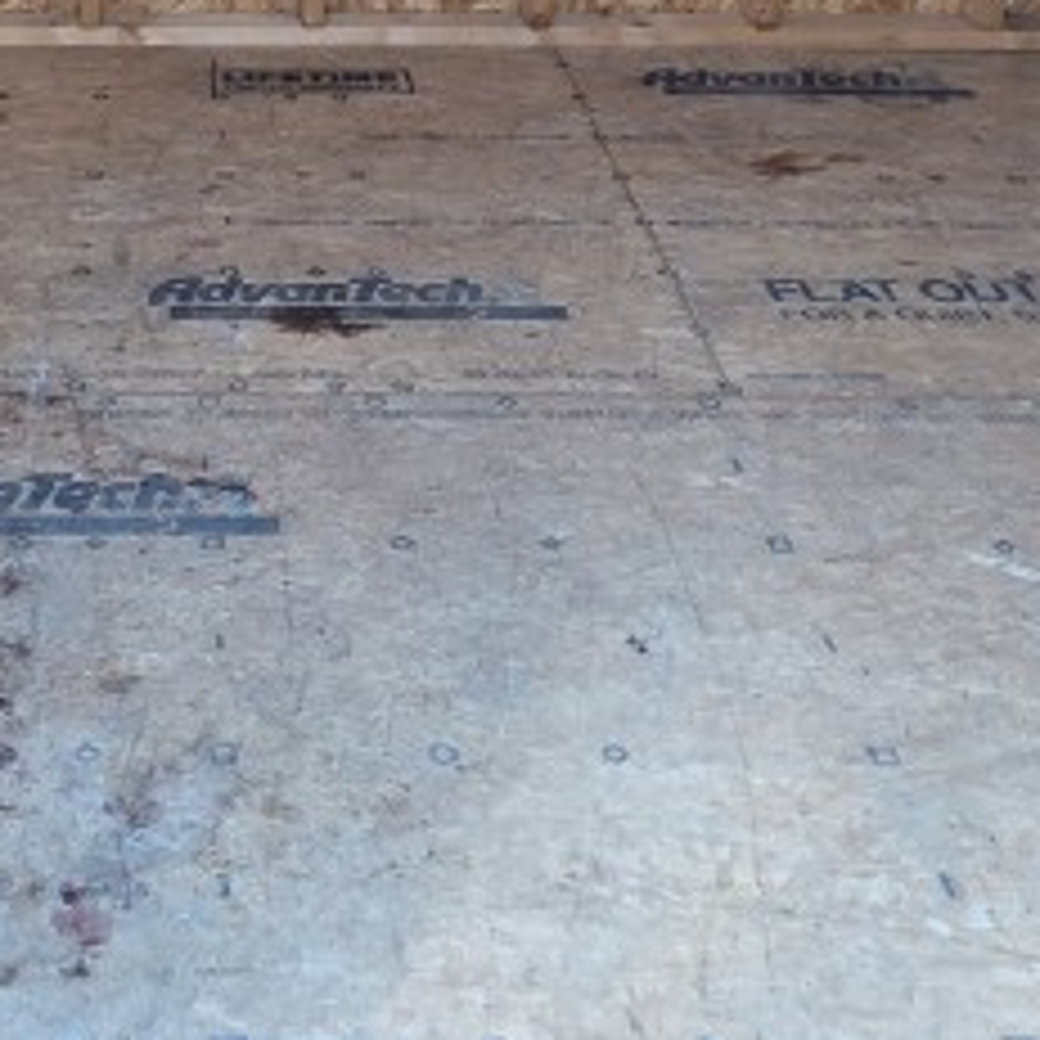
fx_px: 1734
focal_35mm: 51
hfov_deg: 32.4
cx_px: 194
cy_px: -203
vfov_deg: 29.0
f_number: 2.2
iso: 100
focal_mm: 2.2
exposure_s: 1/120
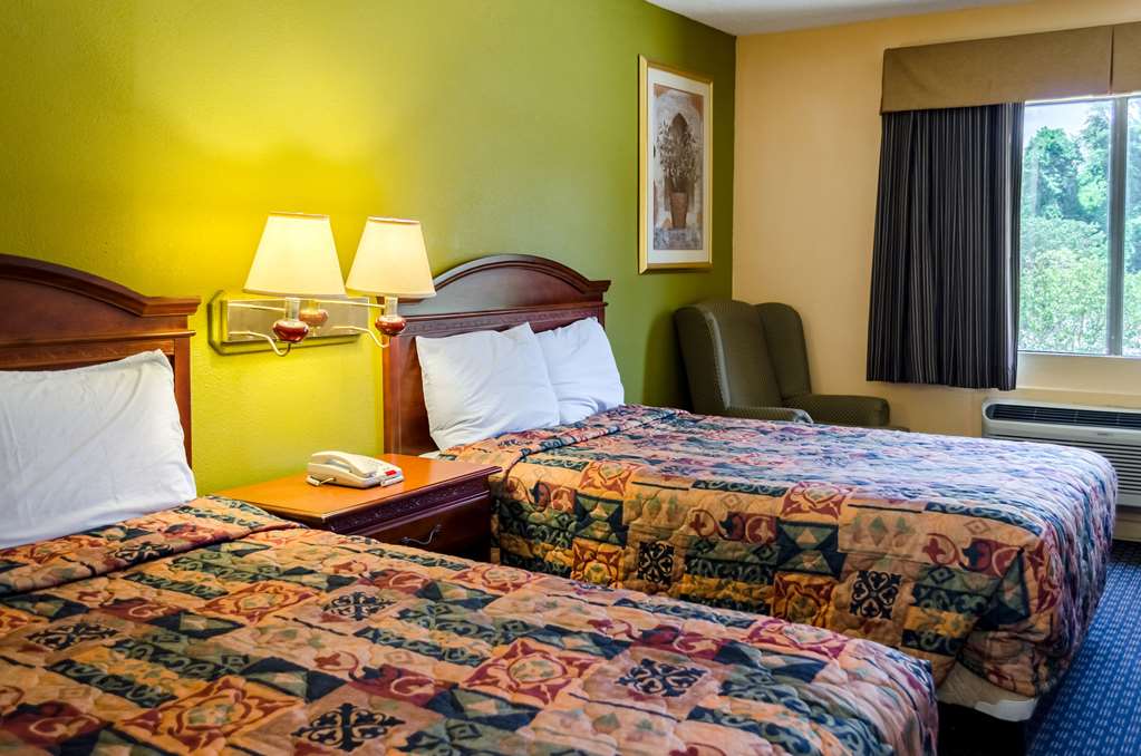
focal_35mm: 33
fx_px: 1044
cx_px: 570
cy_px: 378
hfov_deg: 57.3
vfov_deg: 39.8
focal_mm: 22
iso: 400
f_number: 3.8
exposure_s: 1/320
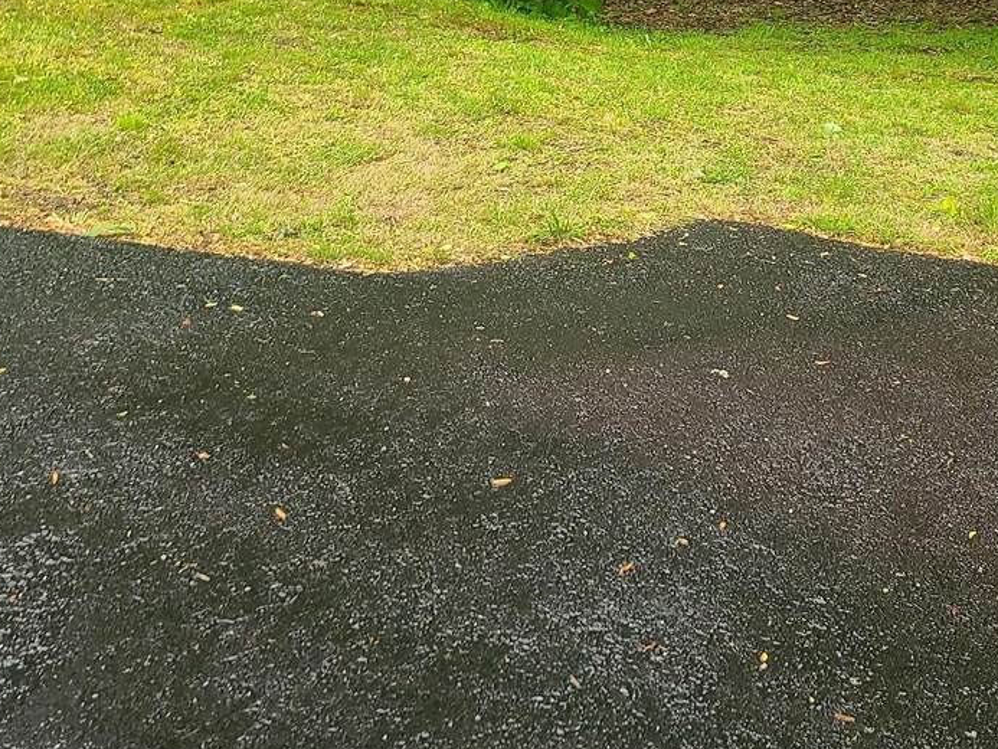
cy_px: 98
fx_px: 1384
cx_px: 647
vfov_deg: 29.2
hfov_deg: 39.3
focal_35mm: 48
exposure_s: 1/60
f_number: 1.8
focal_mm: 5.4
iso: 100
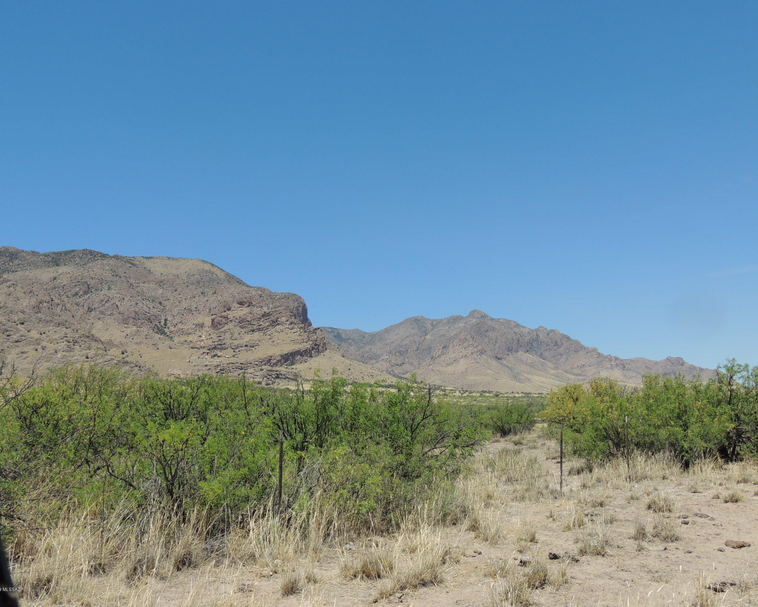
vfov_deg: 45.8
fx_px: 718
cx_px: 400
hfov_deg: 55.6
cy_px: 298
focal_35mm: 32
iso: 100
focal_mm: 5.3
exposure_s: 1/1600
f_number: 3.1
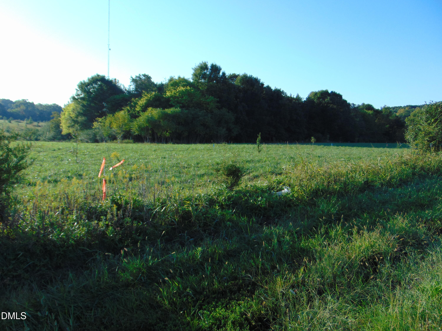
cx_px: 221
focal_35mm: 25
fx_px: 319
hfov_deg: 69.4
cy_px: 166
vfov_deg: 54.9
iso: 80
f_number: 3
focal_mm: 4.5
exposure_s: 1/500
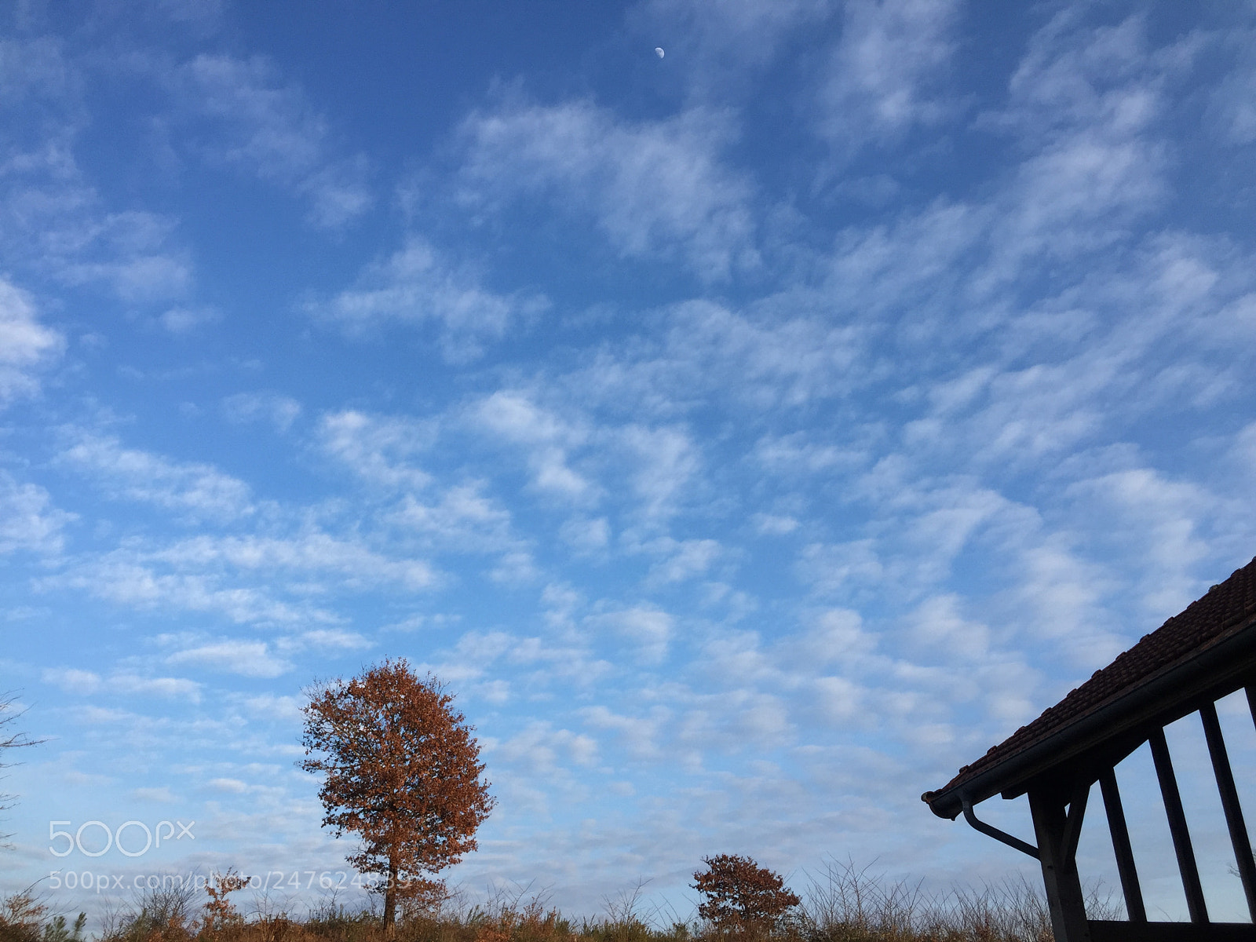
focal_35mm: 29
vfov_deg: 48.2
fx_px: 1052
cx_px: 628
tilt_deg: +29.2
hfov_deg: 61.7
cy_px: 471
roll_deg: +1.0
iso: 32
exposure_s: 1/807
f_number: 2.2
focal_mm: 4.15
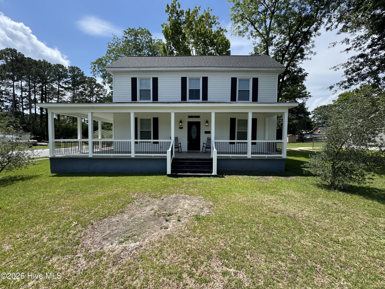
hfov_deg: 102.1
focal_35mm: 14
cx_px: 192
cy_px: 144
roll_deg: -0.3
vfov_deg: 85.7
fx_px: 156
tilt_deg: -3.4
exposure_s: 1/968
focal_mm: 2.22
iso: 40
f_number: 2.2
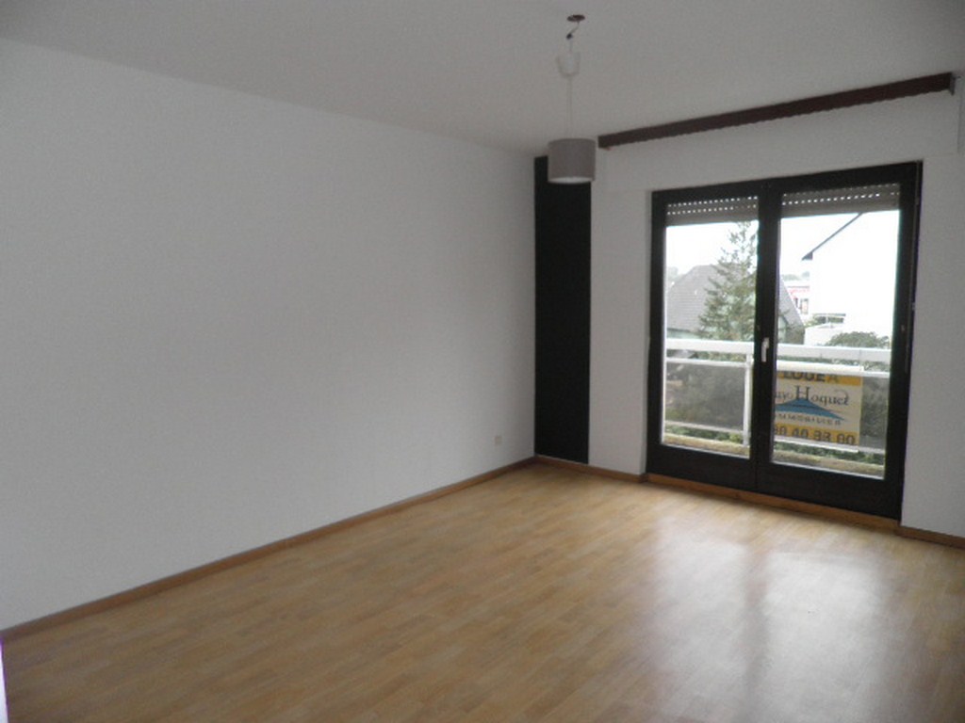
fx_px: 669
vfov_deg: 56.8
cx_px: 482
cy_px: 362
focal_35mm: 24
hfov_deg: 71.6
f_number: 3.3
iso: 64
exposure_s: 1/30
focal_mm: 4.3
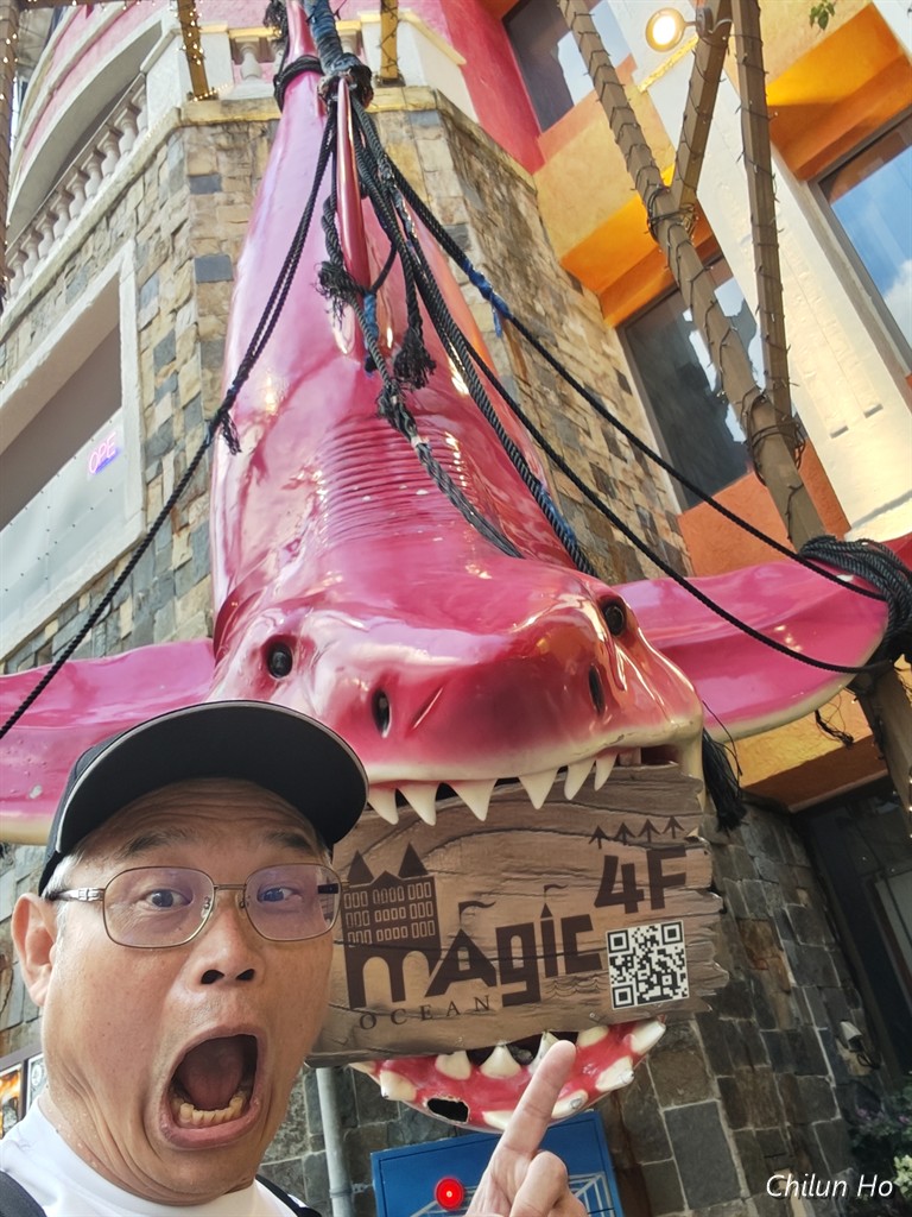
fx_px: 984
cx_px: 456
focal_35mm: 28
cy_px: 608
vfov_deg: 63.4
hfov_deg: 49.7
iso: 160
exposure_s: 1/33.3
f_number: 2.2
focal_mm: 2.58
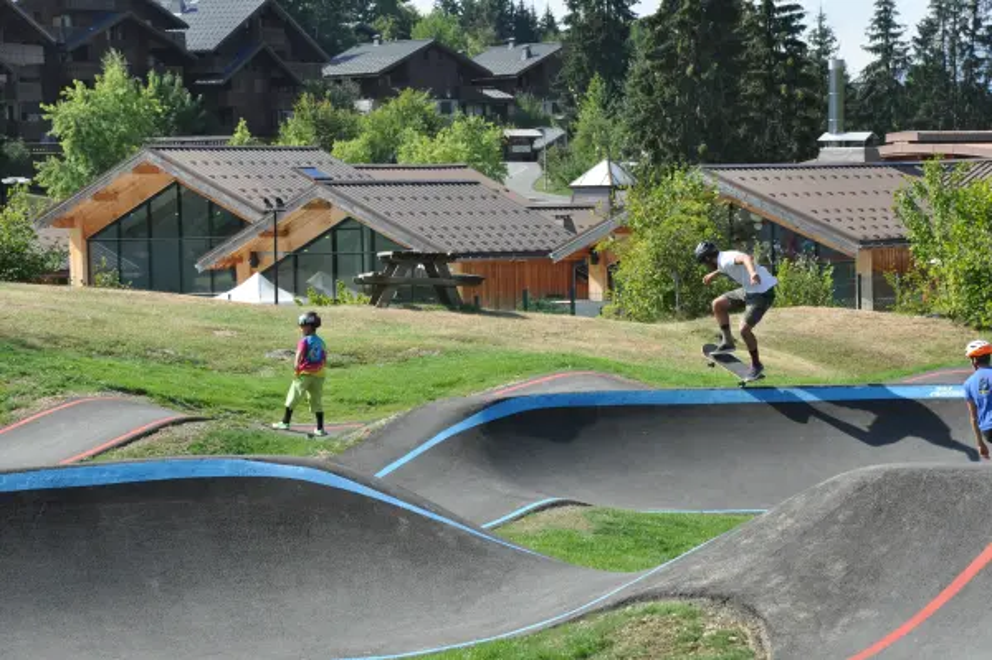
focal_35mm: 158
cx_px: 496
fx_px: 4336
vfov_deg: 8.7
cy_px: 330
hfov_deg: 13.1
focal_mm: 105
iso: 800
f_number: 13
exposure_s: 1/640
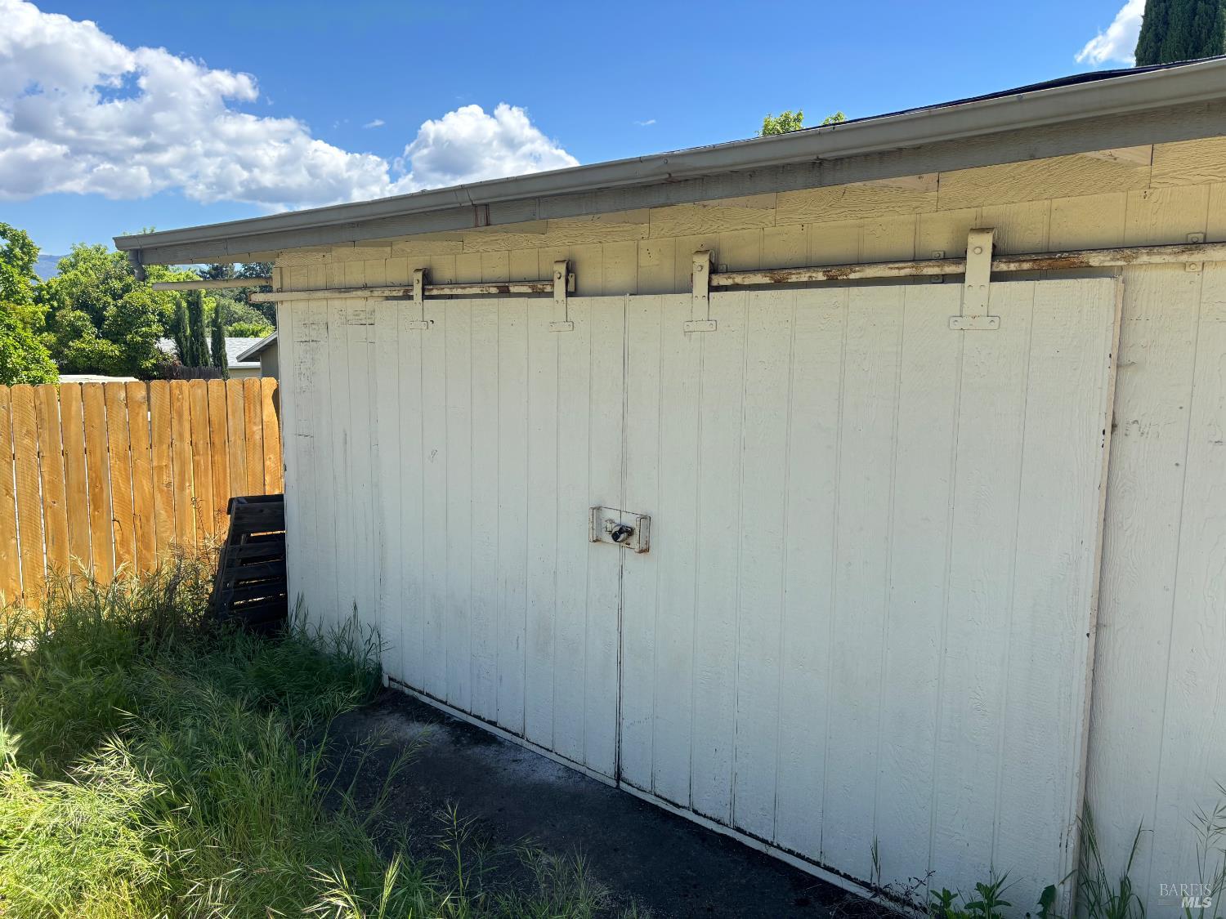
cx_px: 613
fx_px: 921
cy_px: 460
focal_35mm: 26
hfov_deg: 67.3
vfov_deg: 53.1
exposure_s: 1/1220
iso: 50
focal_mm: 5.96
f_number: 1.6
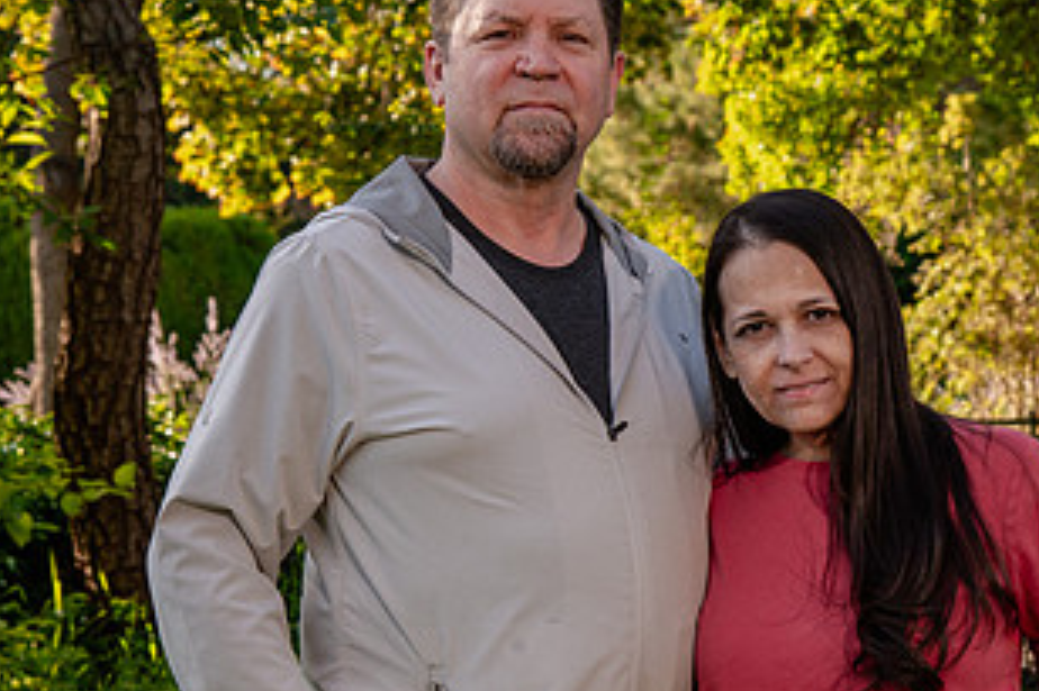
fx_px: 3807
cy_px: 495
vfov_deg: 10.4
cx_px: 712
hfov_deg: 15.5
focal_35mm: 132
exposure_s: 1/250
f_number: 8
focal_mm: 70
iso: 500
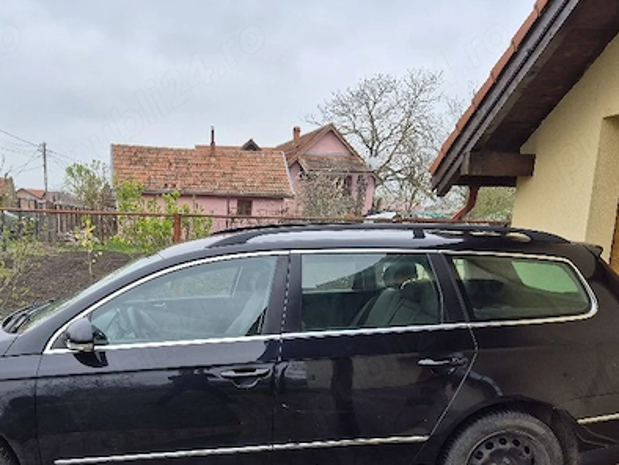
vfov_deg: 39.6
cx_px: 226
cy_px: 352
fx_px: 626
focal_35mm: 35
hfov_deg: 52.0
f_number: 1.8
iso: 25
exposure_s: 1/556
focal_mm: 5.4
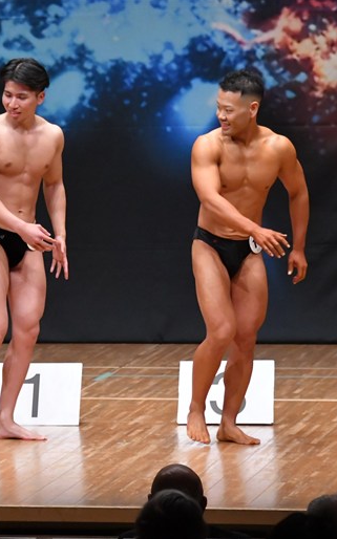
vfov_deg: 5.7
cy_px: 270
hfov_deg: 3.6
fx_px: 5425
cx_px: -19
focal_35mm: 369
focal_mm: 160
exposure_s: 1/400
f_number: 5.6
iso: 6400
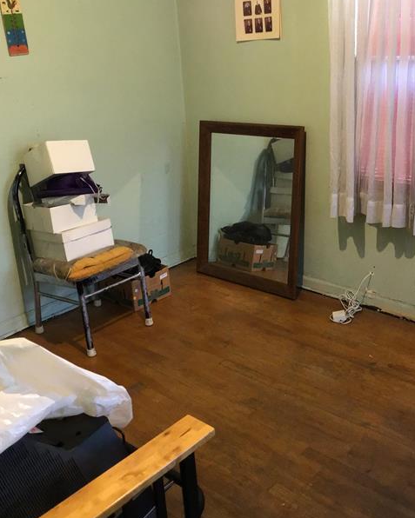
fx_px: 599
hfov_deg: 38.2
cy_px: 216
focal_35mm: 39
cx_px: 222
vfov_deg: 46.7
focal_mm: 3.3
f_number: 2.4
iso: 200
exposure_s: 1/24
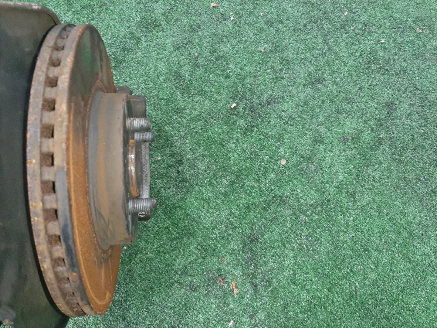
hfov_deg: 67.3
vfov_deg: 53.1
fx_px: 328
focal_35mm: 26
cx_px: 218
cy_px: 164
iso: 185
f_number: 1.7
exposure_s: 1/25
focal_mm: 3.93
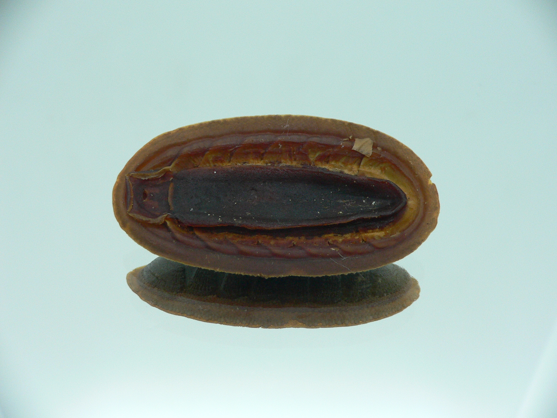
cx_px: 278
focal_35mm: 35
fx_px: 563
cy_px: 209
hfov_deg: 52.6
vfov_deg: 40.7
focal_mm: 4.6
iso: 150
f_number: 2.8
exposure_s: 1/60
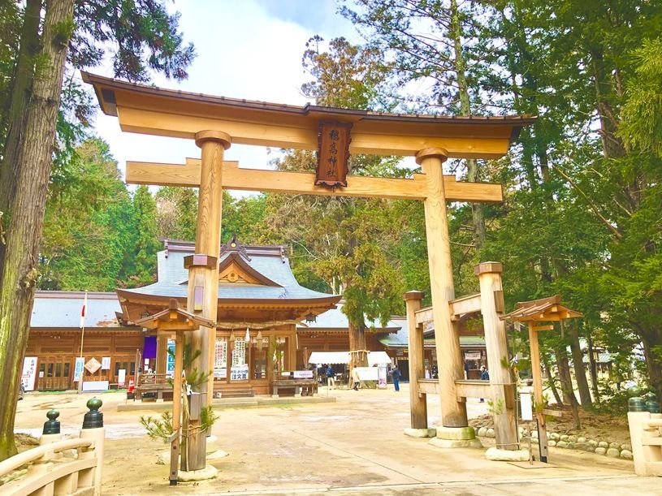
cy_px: 248
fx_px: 535
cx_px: 331
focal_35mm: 28
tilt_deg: +14.2
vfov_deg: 49.7
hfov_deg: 63.5
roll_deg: +1.3
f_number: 1.8
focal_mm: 4
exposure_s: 1/197
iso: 20
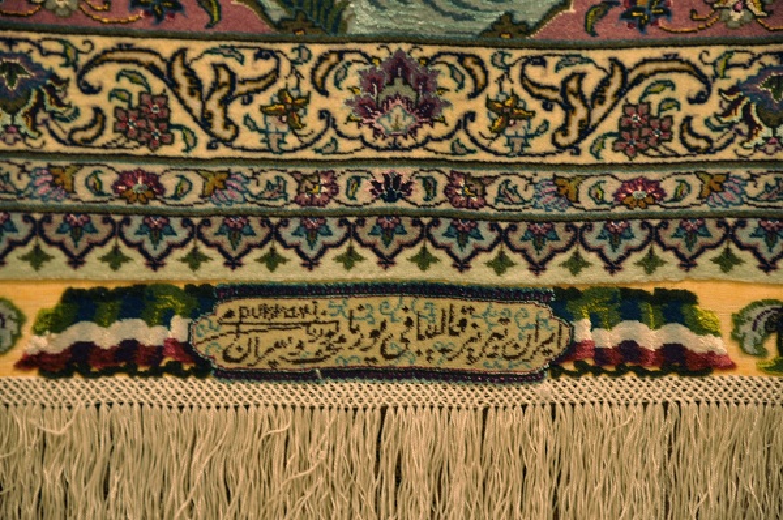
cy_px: 260
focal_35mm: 158
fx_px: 3420
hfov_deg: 13.1
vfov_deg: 8.7
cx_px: 392
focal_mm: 105
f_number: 5.6
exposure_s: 1/3
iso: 200
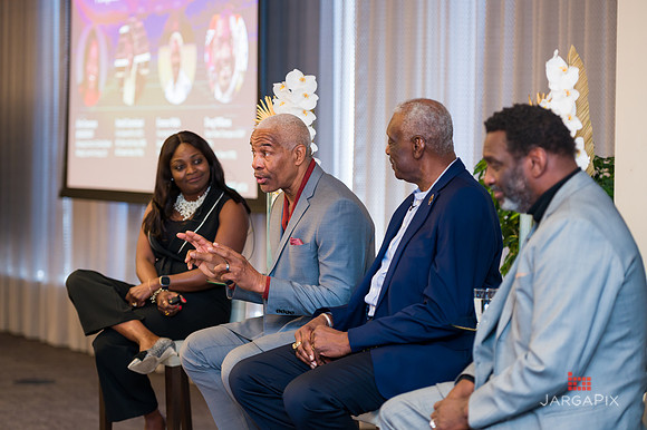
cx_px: 324
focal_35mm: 116
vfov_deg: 11.8
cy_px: 215
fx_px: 2084
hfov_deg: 17.7
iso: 800
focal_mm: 116
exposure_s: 1/200
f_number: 3.2
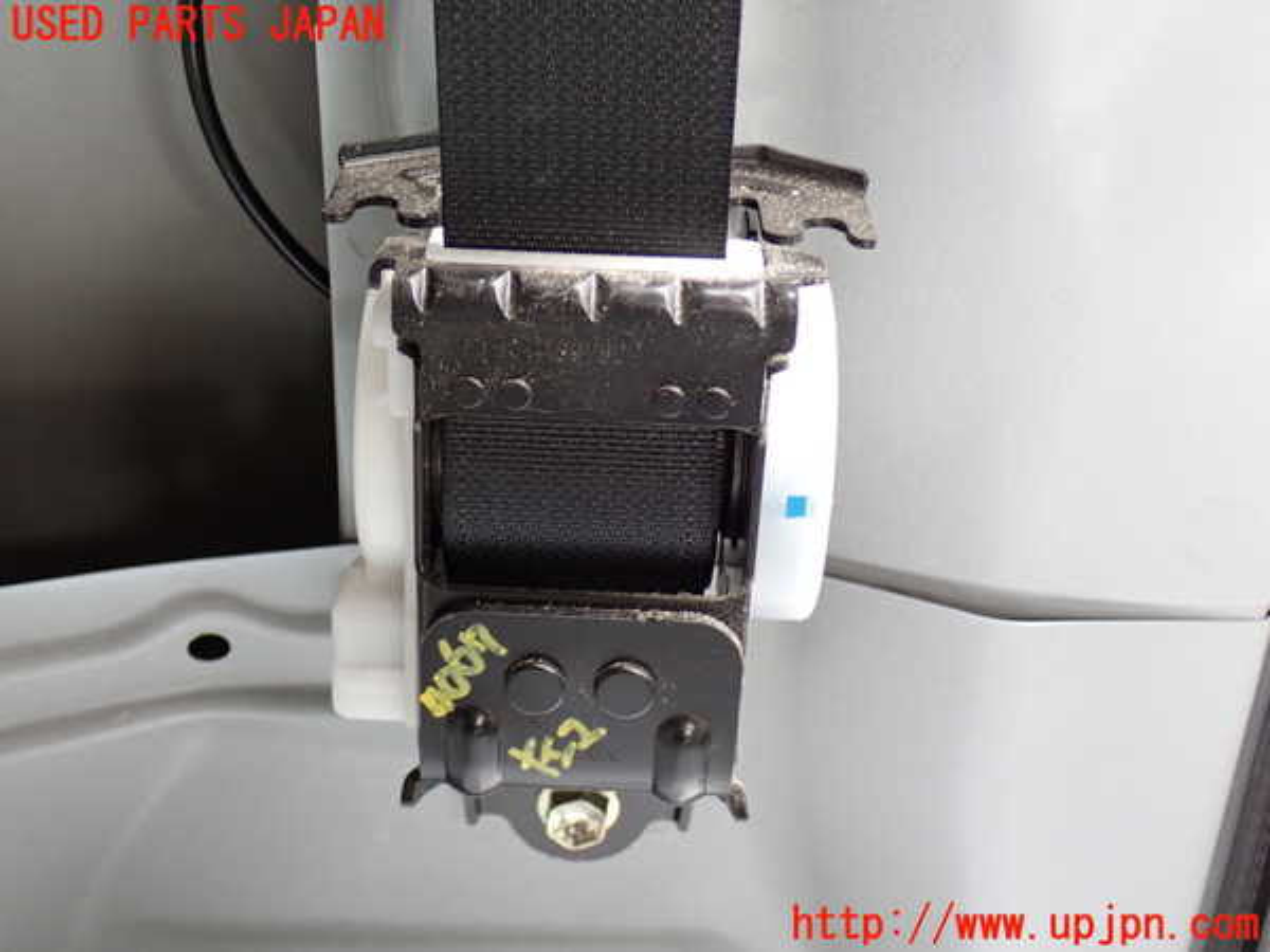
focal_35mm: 47
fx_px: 1724
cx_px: 635
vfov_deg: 30.9
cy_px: 476
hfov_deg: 40.4
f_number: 3.1
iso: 250
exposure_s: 1/50
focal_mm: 8.4
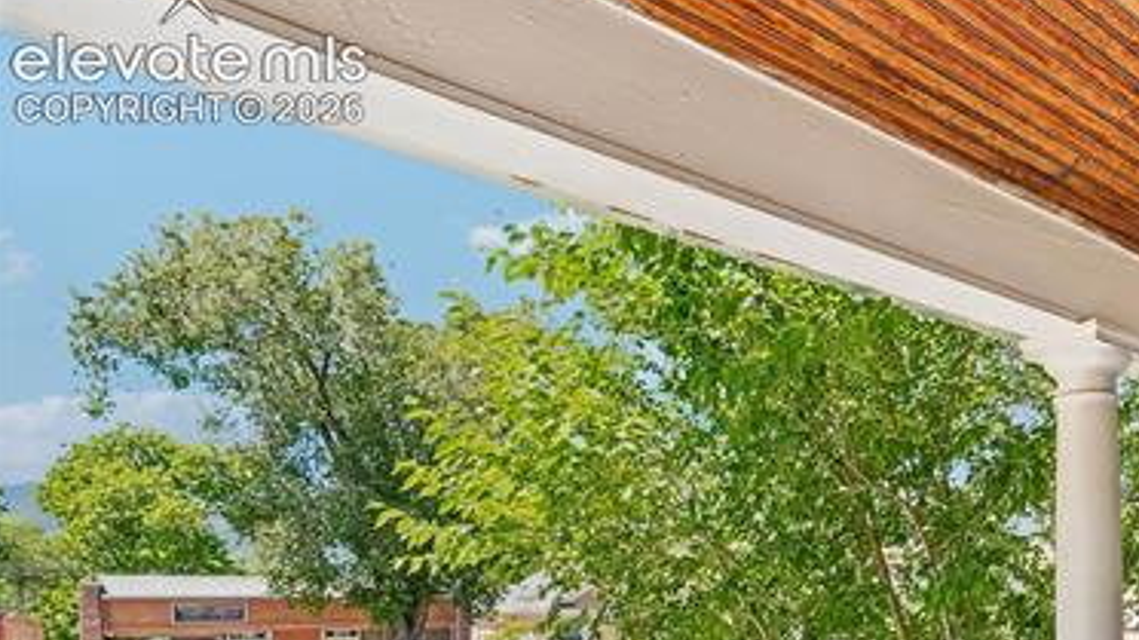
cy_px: 606
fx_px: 815
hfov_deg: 61.5
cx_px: 974
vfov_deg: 39.0
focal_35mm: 27
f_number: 8
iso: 800
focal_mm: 10
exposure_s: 1/80
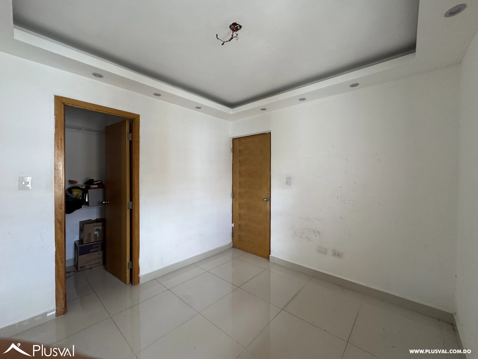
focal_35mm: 14
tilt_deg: -1.9
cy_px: 180
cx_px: 239
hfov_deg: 102.1
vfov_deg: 85.7
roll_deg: -0.1
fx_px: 193
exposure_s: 1/99
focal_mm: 2.22
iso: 160
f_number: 2.2
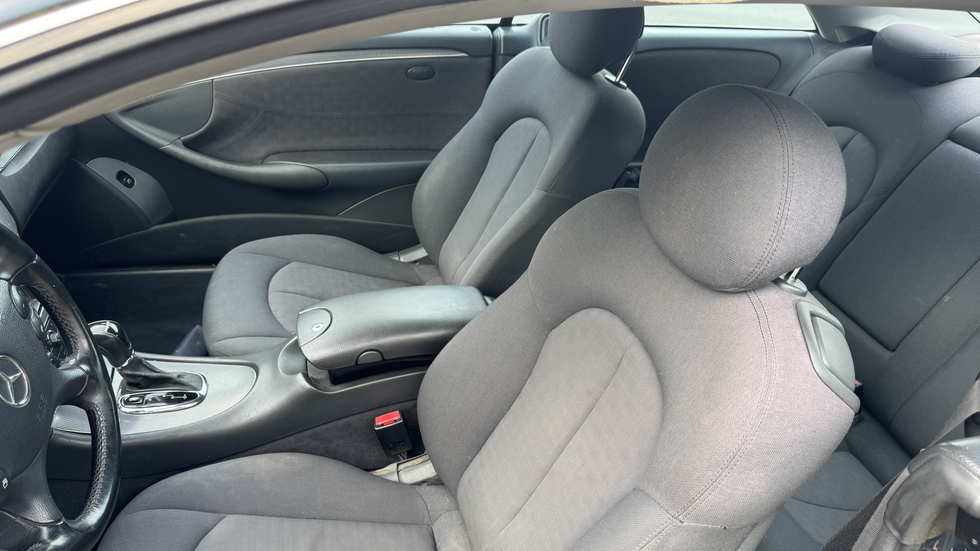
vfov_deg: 42.8
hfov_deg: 69.9
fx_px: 702
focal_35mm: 27
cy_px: 314
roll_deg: -8.0
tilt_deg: -31.8
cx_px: 492
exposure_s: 1/134
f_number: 1.78
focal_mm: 6.76
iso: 50
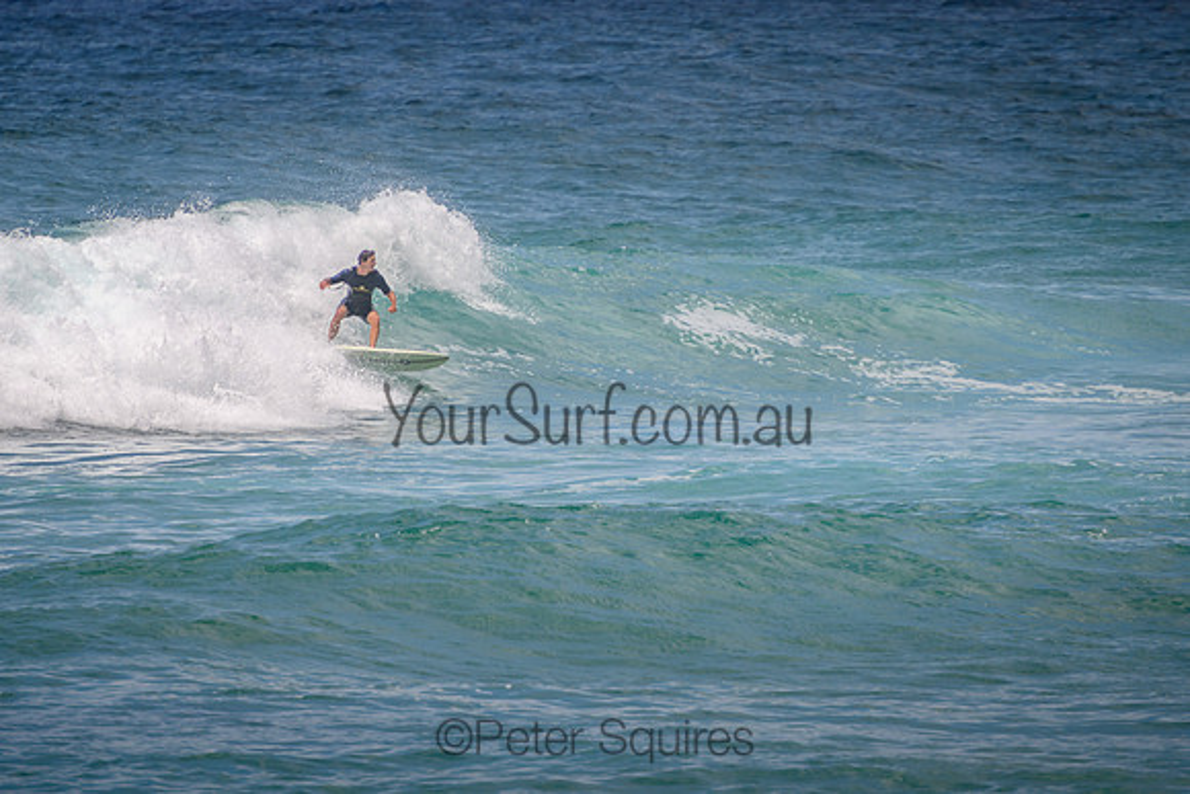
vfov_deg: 2.5
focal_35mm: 549
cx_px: 641
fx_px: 18162
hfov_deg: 3.8
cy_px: 331
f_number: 5.6
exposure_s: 1/2000
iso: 220
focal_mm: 400
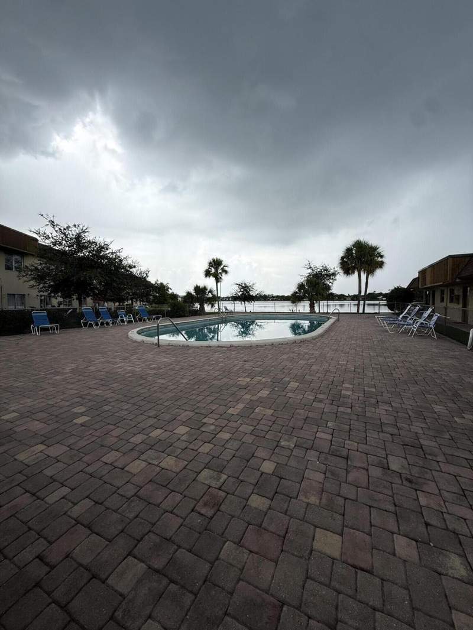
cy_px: 315
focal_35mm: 14
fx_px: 255
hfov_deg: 85.7
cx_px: 236
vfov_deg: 102.1
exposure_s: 1/955
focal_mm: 2.22
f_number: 2.2
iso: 50
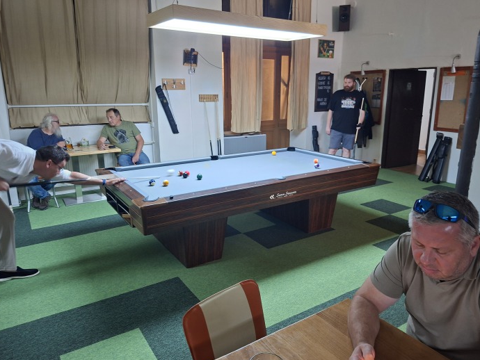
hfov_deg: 69.4
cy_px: 173
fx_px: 347
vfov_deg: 54.9
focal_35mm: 25
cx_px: 241
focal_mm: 5.54
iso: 320
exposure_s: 1/25
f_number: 1.8
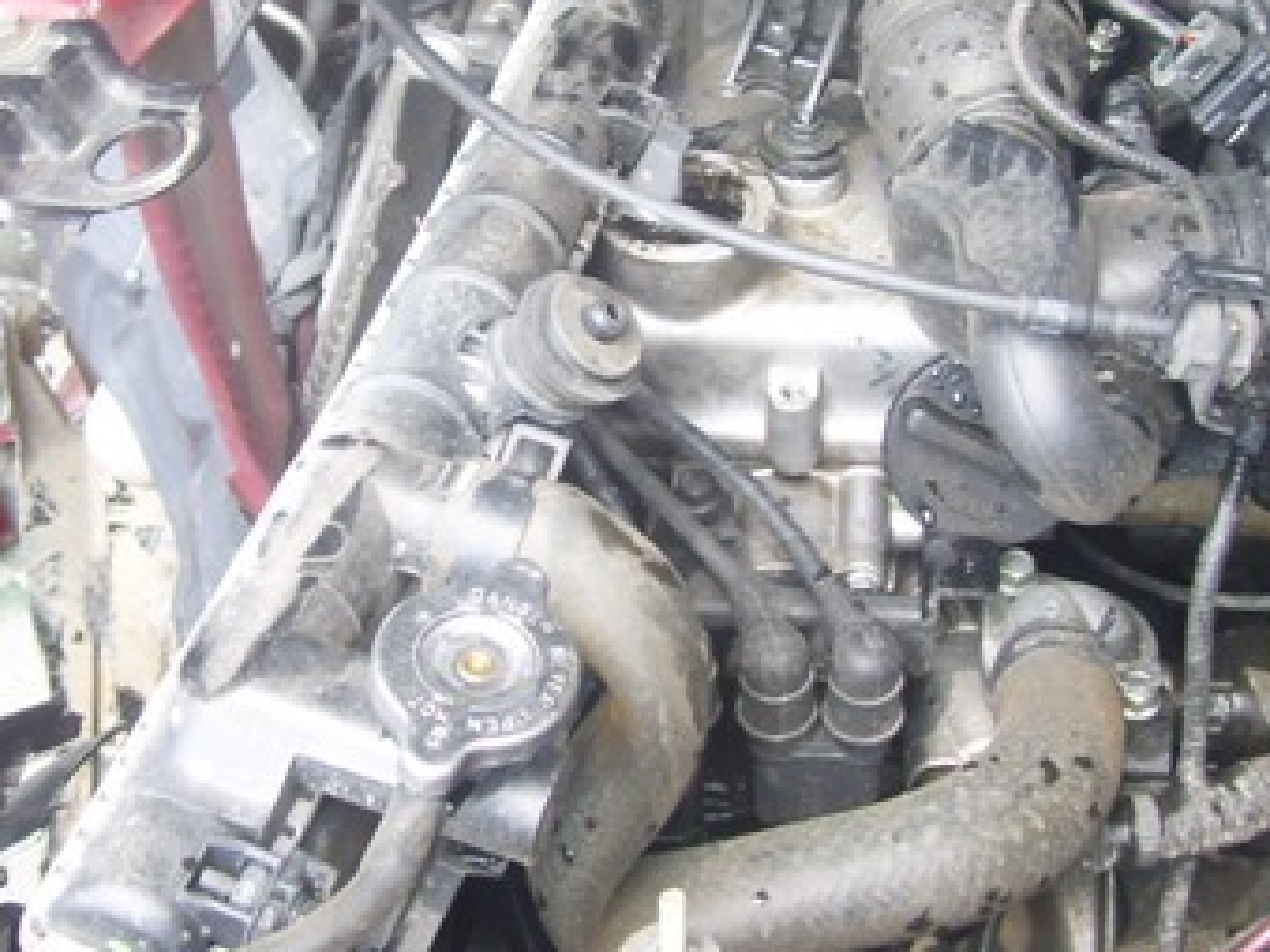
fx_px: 2494
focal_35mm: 68
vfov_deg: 21.6
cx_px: 536
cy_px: 352
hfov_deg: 28.5
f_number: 2.7
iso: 80
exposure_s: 1/100
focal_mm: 6
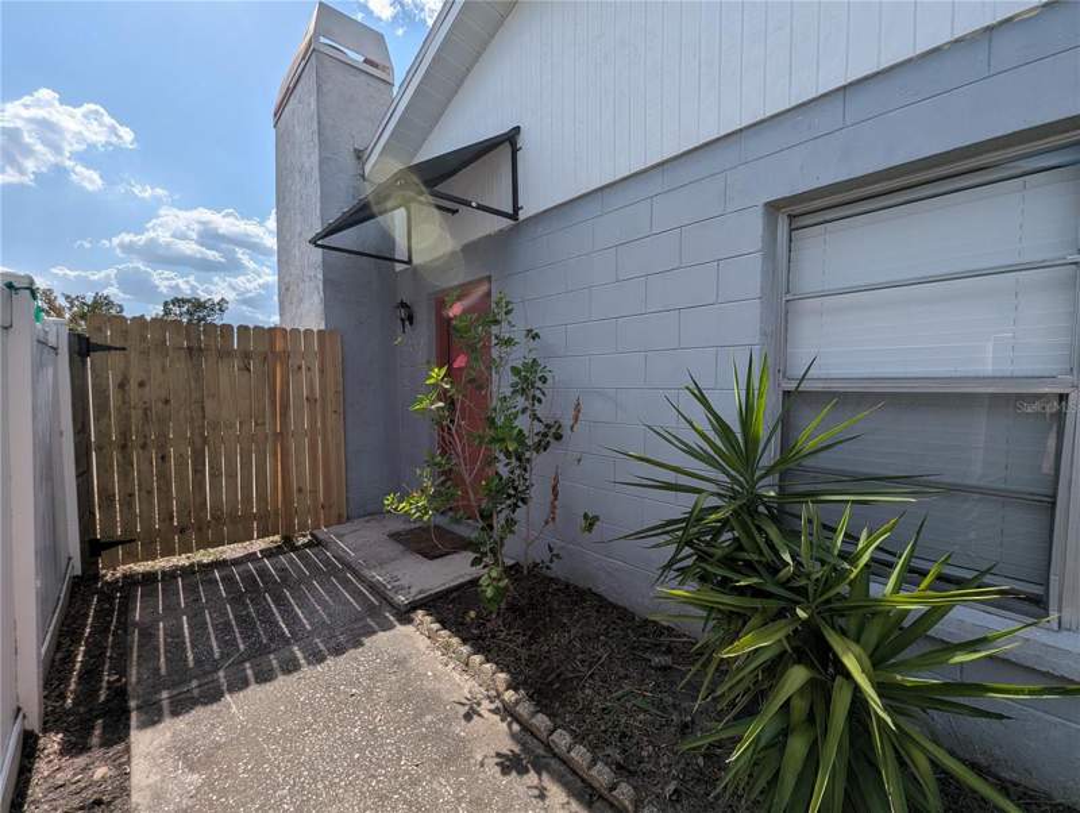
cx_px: 540
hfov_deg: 106.1
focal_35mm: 13
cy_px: 406
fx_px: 406
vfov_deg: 90.0
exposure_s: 1/3195
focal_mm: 1.95
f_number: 2.2
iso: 47
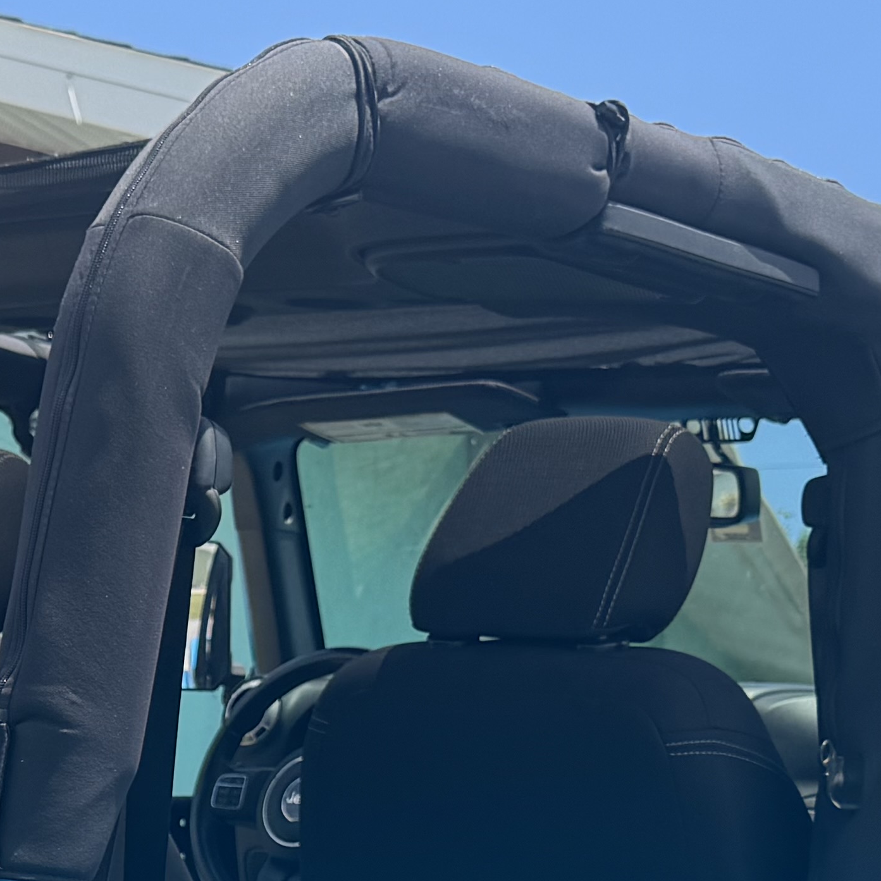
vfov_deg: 18.4
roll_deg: -1.4
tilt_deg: -6.6
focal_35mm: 87
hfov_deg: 19.2
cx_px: -68
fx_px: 2505
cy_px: 1185
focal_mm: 6.76
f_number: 1.78
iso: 80
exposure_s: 1/2604
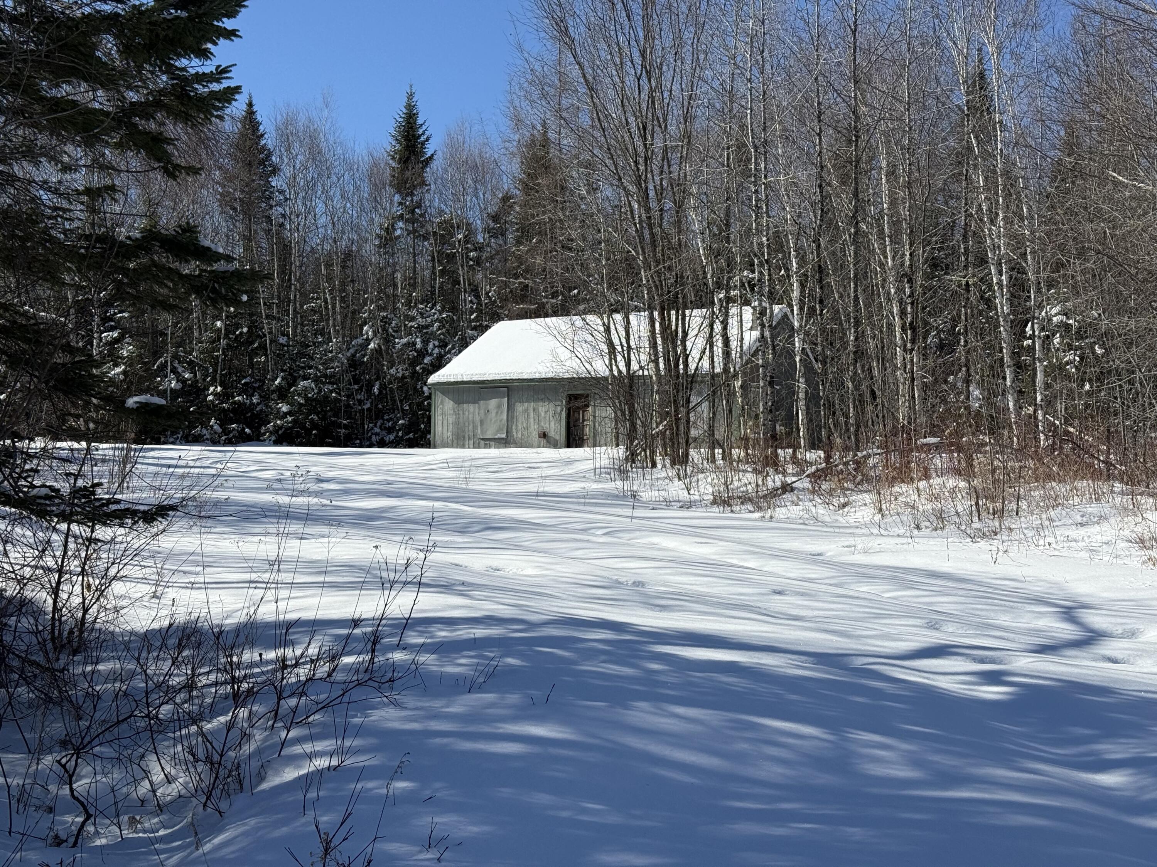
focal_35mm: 48
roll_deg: -0.3
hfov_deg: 39.7
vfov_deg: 30.3
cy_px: 434
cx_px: 578
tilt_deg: +4.0
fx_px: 1604
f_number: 1.78
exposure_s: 1/9901
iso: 80
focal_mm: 6.76
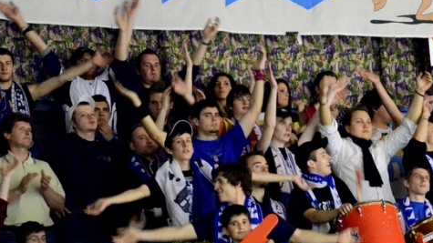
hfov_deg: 11.0
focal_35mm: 196
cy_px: 208
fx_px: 2250
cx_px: 337
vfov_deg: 6.2
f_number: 5.6
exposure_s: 1/60
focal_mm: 66
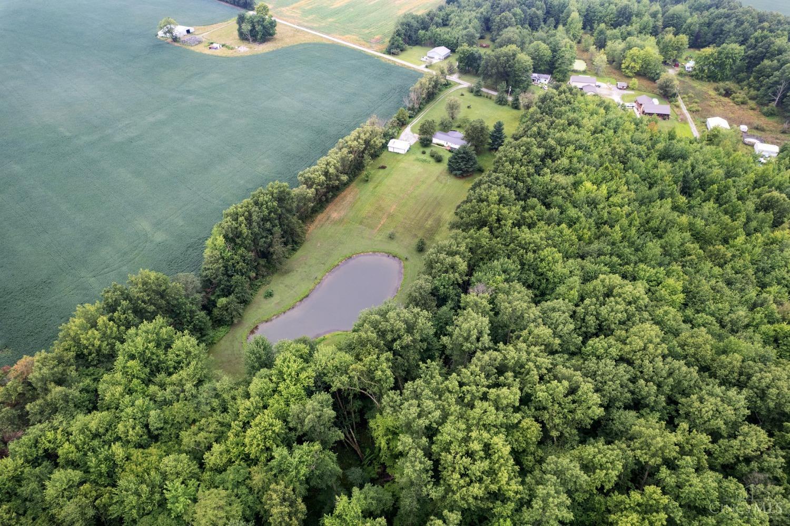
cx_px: 395
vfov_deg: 57.2
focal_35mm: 22
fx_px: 483
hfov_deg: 78.6
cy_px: 263
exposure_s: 1/160
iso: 100
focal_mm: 8.38
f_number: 2.8
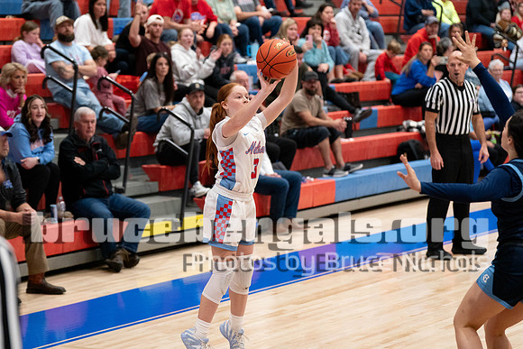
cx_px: 232
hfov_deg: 18.3
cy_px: 154
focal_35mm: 112
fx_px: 1622
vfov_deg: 12.3
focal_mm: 100
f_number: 2.8
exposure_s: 1/1000
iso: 5000
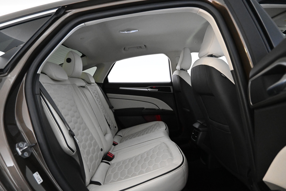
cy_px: 96
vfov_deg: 53.1
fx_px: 191
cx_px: 143
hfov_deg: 73.7
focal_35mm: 24
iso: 6400
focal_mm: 16
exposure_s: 1/80
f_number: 4.5
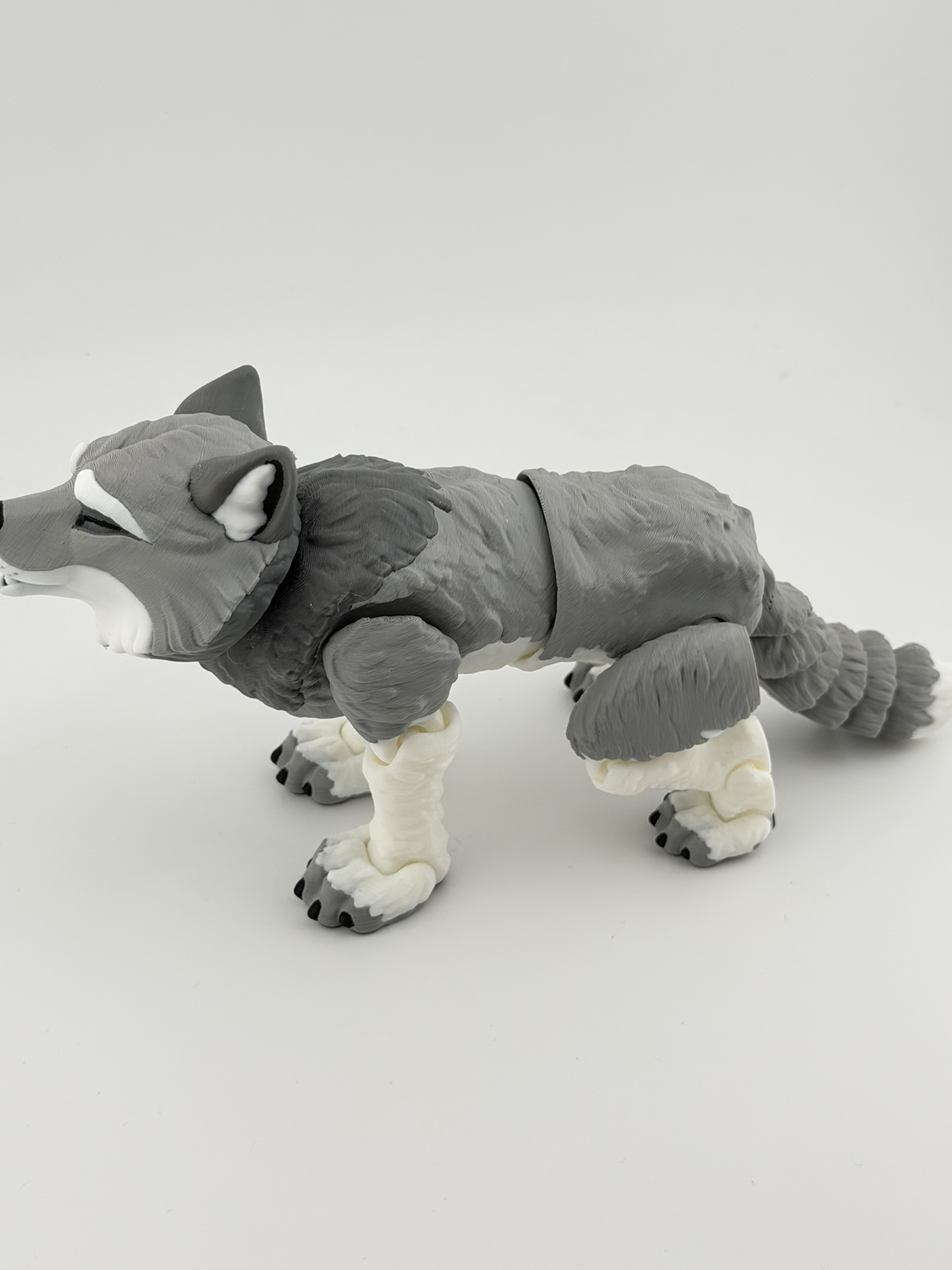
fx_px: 1980
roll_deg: -0.4
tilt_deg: -36.6
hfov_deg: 27.0
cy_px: 611
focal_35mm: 54
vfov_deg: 35.5
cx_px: 448
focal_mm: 6.76
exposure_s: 1/1838
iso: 64
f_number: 1.78
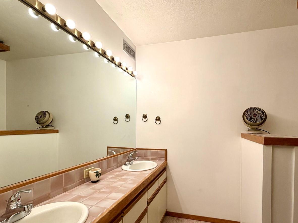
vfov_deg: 68.2
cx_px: 166
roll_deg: +0.5
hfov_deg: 84.4
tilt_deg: -1.4
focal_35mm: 19
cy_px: 129
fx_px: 164
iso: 125
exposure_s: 1/120
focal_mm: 2.22
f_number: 2.2
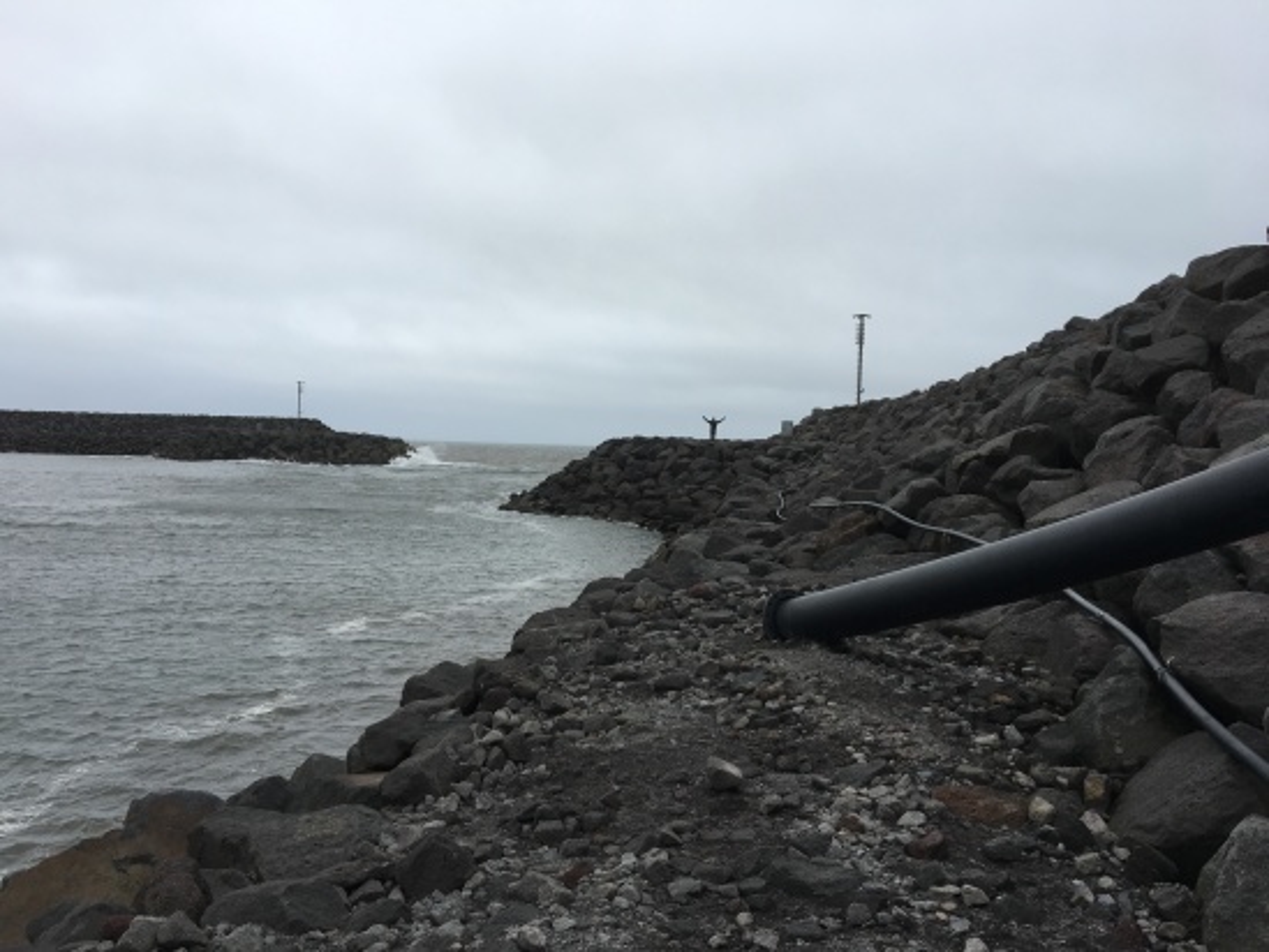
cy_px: 476
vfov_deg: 48.2
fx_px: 1063
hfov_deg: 61.6
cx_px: 634
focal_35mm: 29
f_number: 2.2
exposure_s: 1/884
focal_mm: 4.15
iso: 25
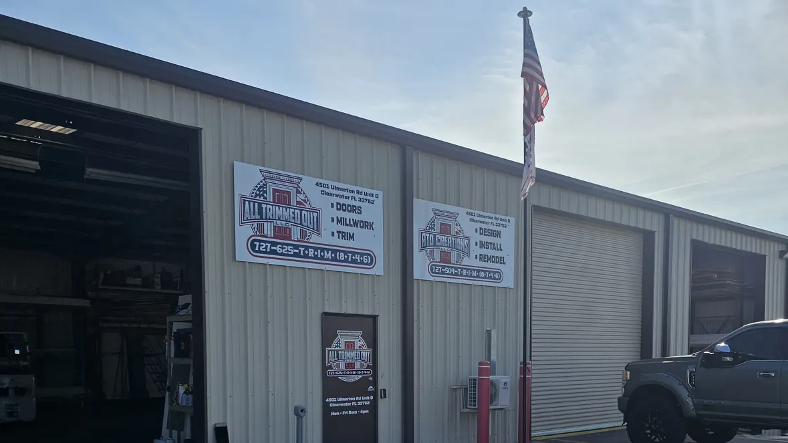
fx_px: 710
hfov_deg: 58.0
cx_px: 396
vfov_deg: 33.1
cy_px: 385
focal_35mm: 34
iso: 10
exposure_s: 1/1632
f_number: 1.7
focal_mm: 6.3
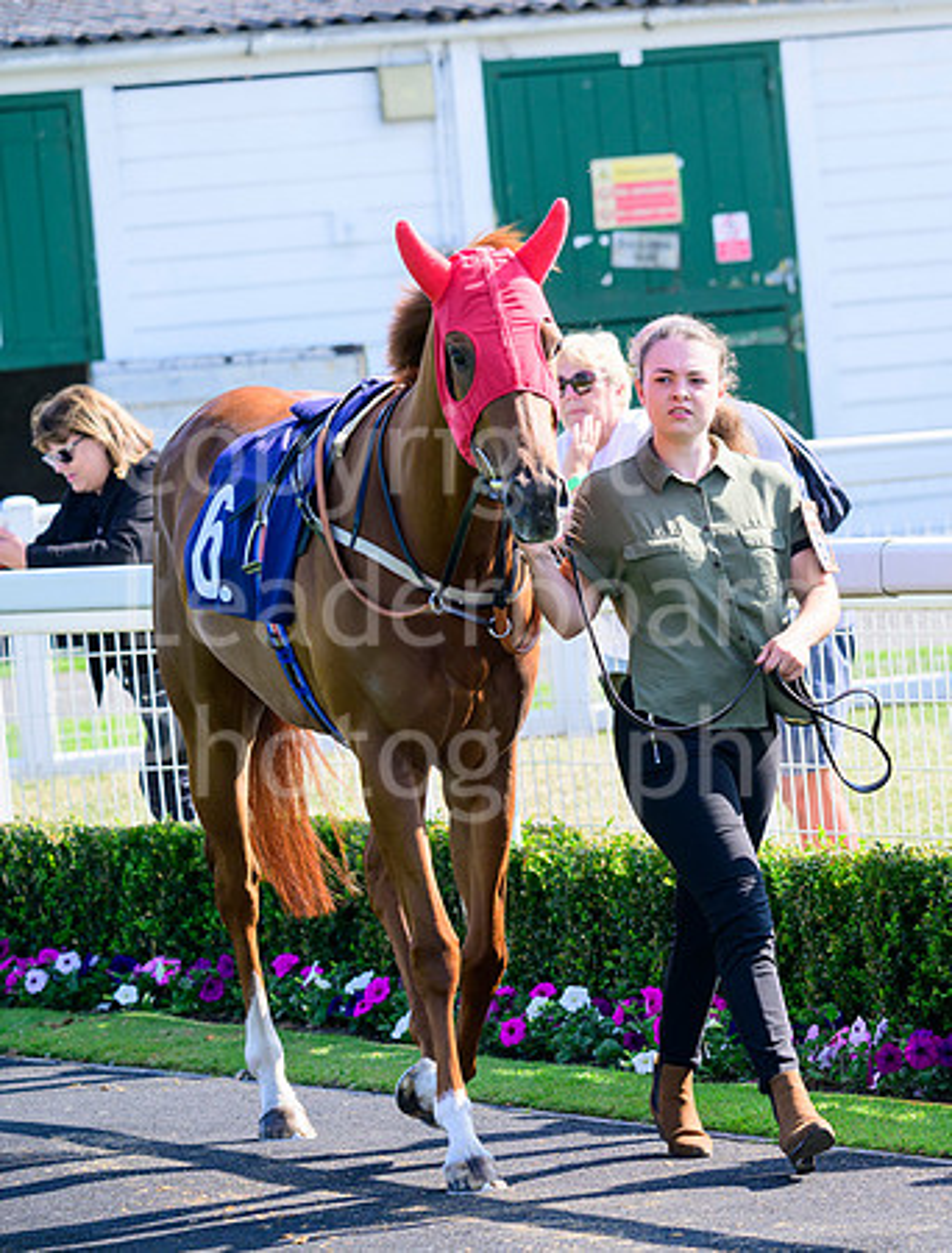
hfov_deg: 6.0
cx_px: 947
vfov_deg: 7.9
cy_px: 590
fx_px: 9113
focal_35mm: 251
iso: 400
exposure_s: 1/640
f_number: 6.3
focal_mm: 165
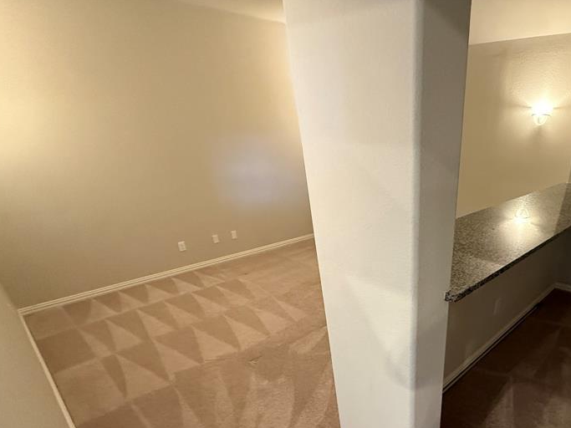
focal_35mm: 21
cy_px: 317
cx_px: 419
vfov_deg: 60.3
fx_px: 346
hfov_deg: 74.1
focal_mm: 2.22
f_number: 2.2
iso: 800
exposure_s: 1/60
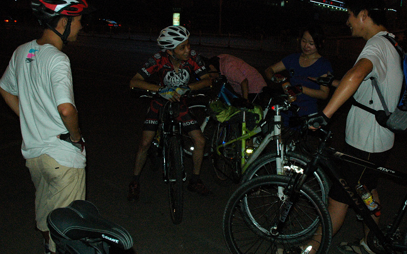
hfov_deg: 56.6
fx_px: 377
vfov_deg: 37.2
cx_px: 222
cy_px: 108
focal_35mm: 34
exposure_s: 1/60
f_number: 7.1
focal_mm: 18
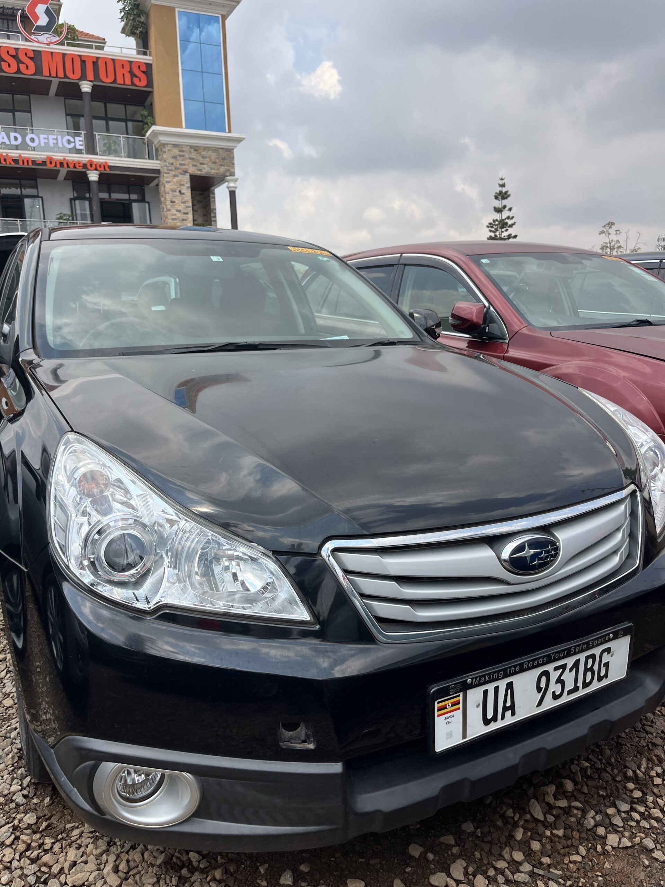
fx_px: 666
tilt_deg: -9.2
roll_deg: +2.6
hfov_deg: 53.1
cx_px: 332
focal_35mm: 26
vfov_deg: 67.3
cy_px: 444
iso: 50
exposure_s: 1/2222
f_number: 1.6
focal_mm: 5.1
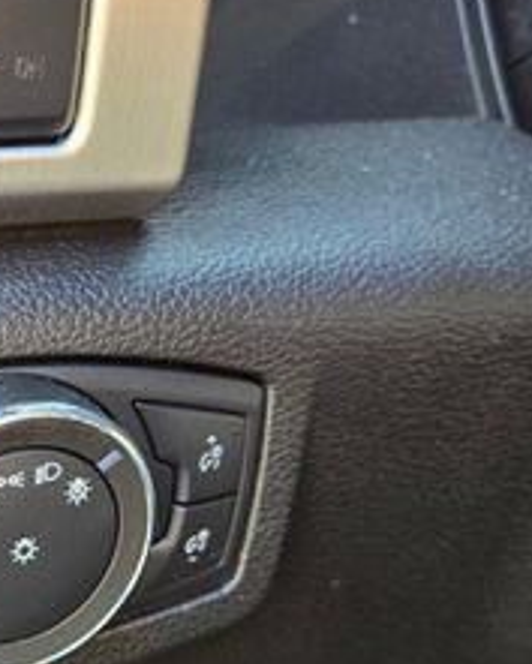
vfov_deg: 28.6
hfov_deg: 21.9
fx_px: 1278
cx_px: -93
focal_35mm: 65
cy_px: 508
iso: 250
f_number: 1.8
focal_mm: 5.4
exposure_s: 1/120
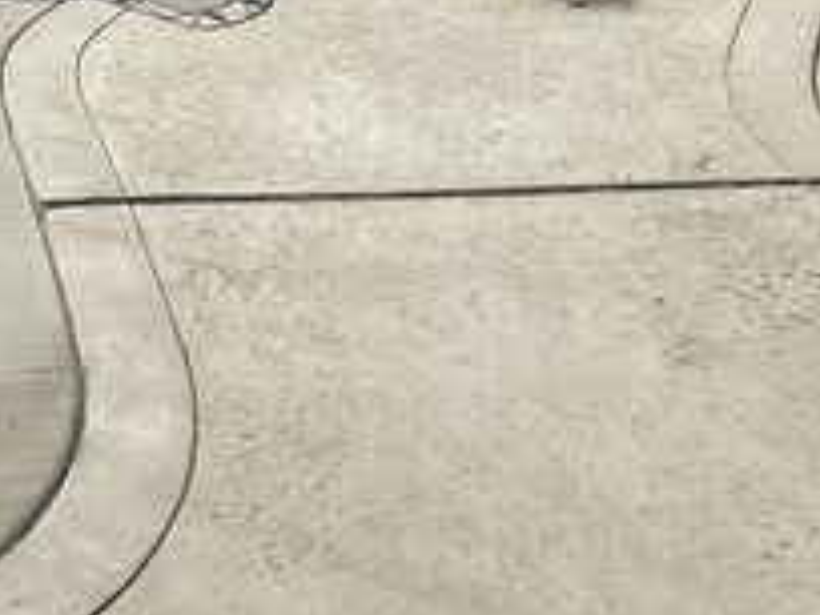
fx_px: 2014
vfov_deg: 16.7
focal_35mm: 85
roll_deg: +0.3
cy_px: -109
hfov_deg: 21.1
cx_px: -215
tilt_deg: -14.0
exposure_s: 1/6494
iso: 32
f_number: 1.6
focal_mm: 4.2
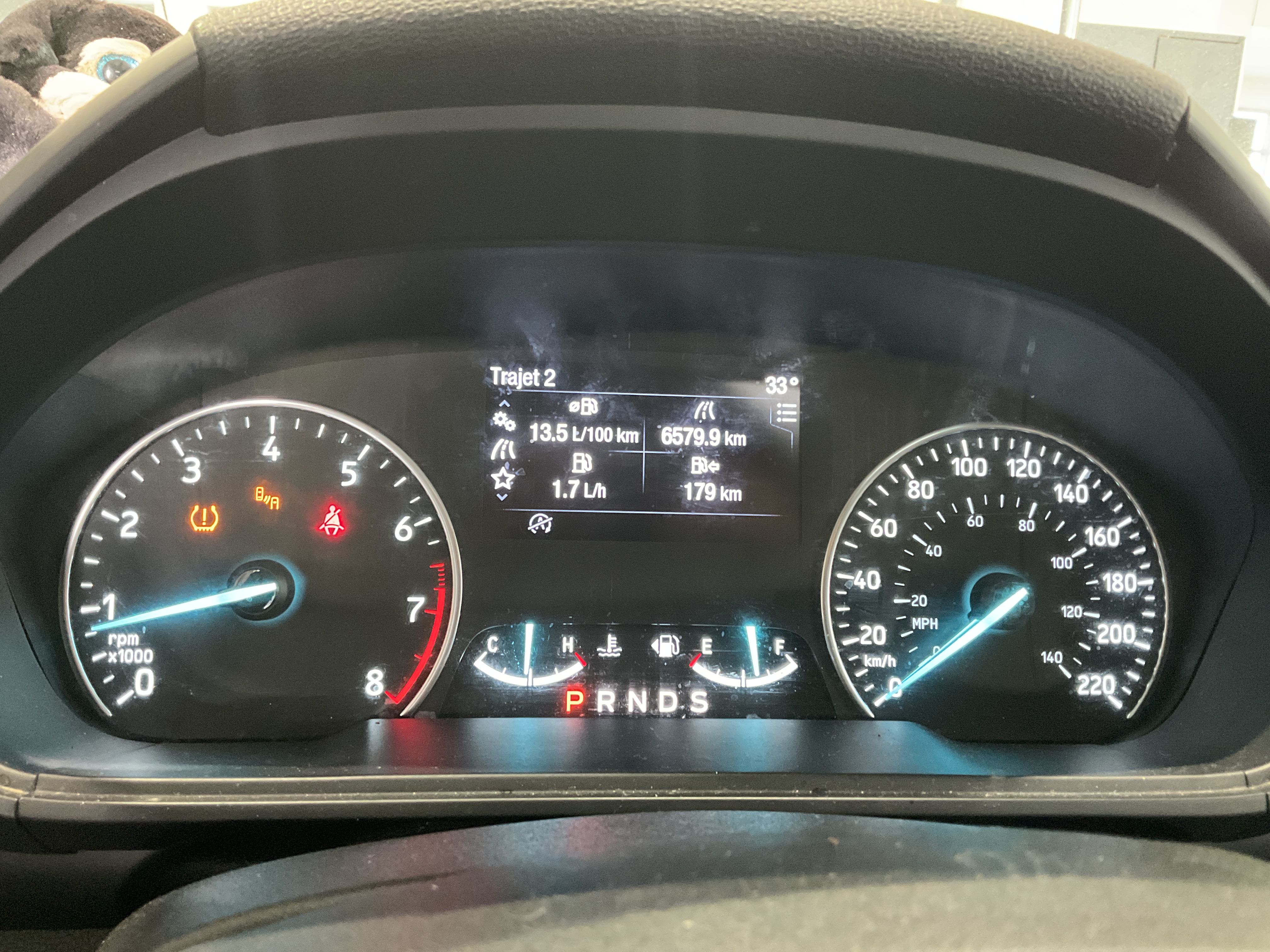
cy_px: 476
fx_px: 1064
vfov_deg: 48.2
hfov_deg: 61.7
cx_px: 635
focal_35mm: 29
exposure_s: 1/30
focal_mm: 3
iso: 500
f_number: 1.8
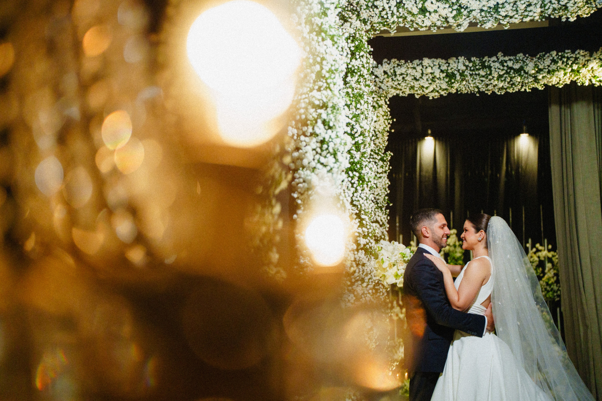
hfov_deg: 43.6
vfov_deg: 29.9
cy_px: 200
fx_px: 752
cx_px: 301
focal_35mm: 45
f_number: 1.8
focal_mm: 45
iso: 1600
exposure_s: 1/320
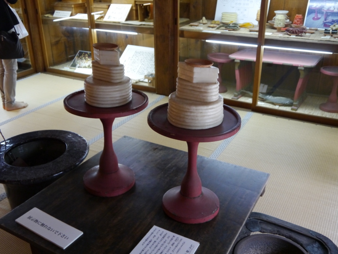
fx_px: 352
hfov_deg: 51.4
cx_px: 169
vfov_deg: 39.7
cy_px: 127
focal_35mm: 36
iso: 1250
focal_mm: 18
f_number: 4.1
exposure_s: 1/60
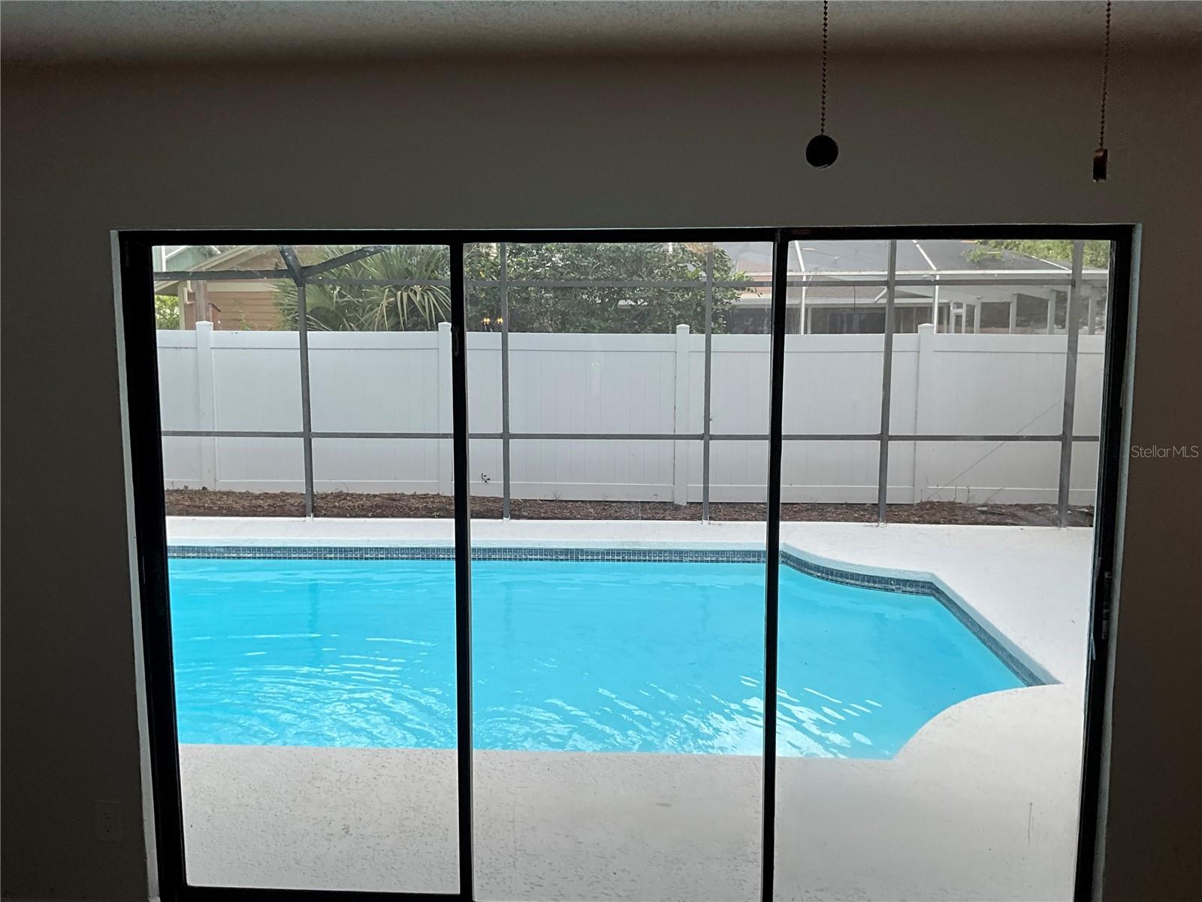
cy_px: 451
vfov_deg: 48.2
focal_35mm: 29
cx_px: 601
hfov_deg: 61.7
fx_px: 1007
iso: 25
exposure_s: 1/346
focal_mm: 3
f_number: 1.8
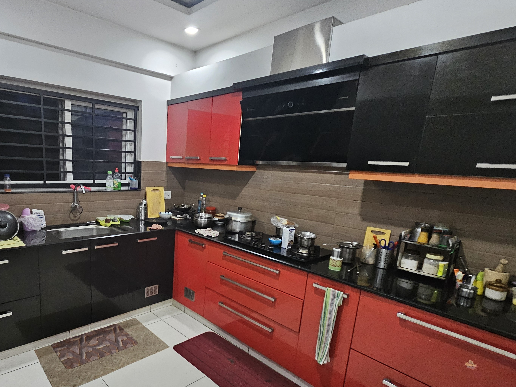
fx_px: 283
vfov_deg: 68.3
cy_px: 224
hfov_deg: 81.8
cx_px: 173
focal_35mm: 19
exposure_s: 1/33
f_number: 2.2
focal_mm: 2.2
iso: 800
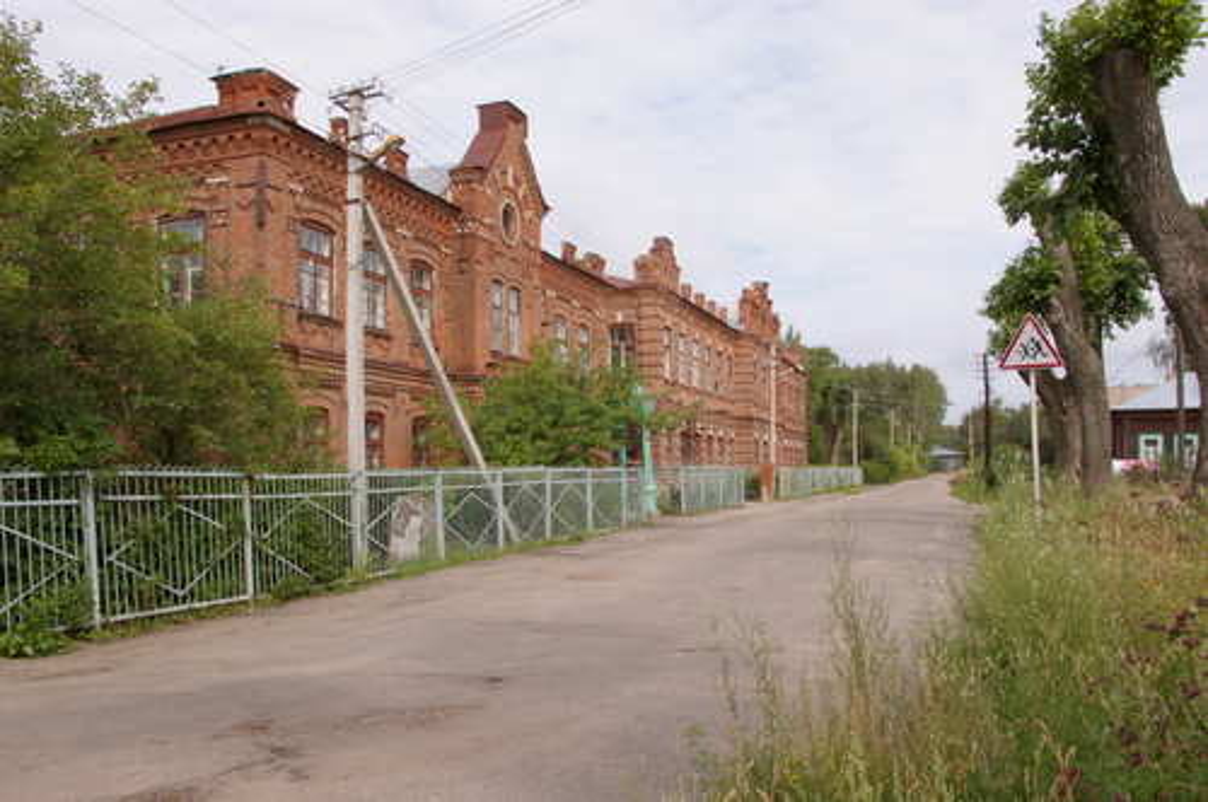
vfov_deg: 41.6
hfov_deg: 59.6
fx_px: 1056
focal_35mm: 32
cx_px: 604
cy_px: 401
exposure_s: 1/45
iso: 400
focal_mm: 21
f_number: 22
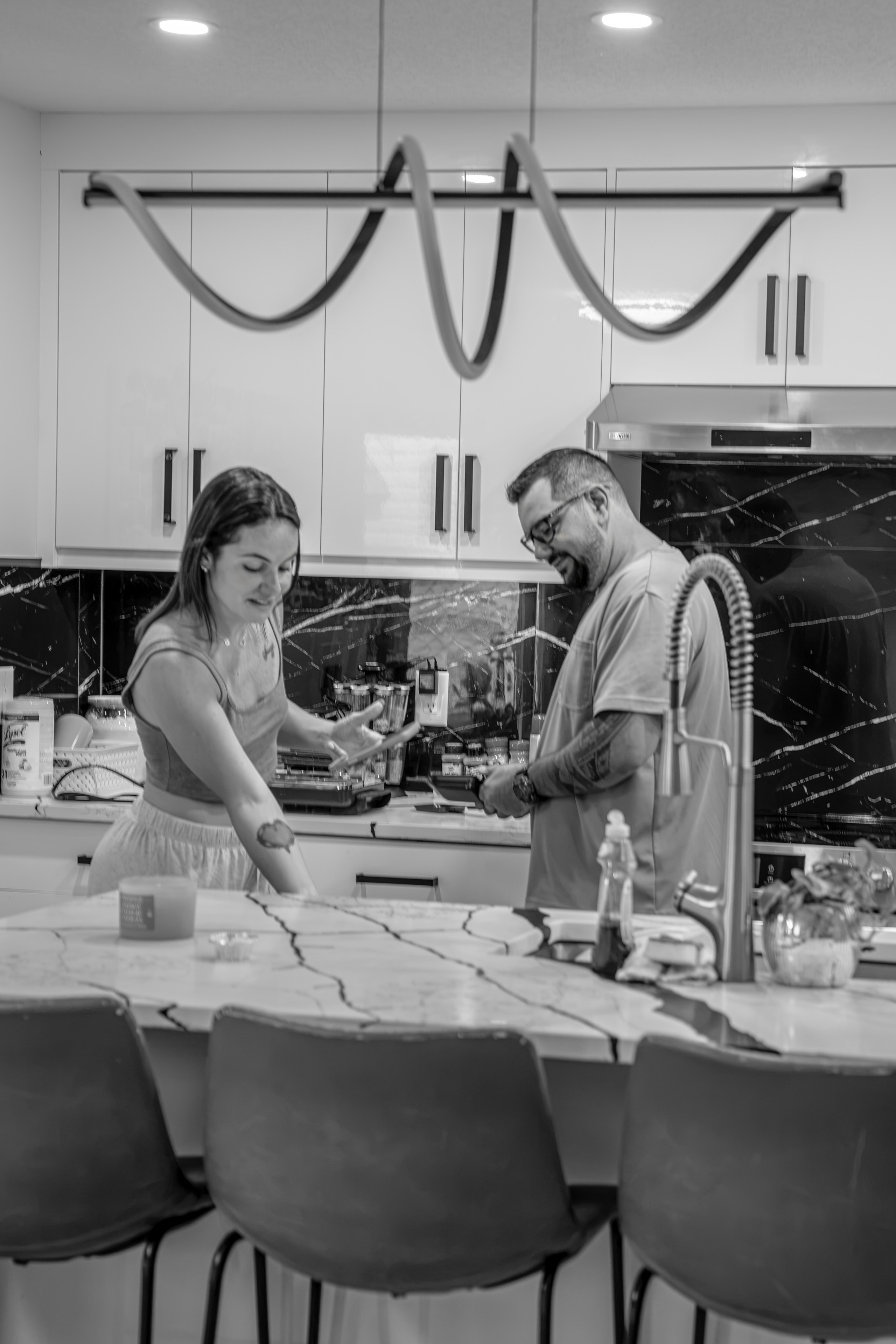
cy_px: 672
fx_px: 1680
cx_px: 448
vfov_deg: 43.6
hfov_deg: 29.9
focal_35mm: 45
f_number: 3.2
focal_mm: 45
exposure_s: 1/125
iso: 800
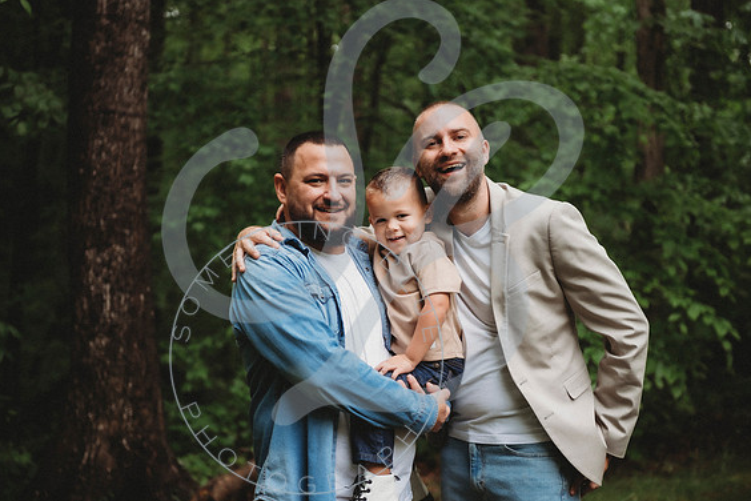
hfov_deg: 28.1
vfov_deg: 18.9
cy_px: 246
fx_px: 1502
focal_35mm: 72
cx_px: 373
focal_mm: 70
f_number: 2.8
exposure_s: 1/250
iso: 100
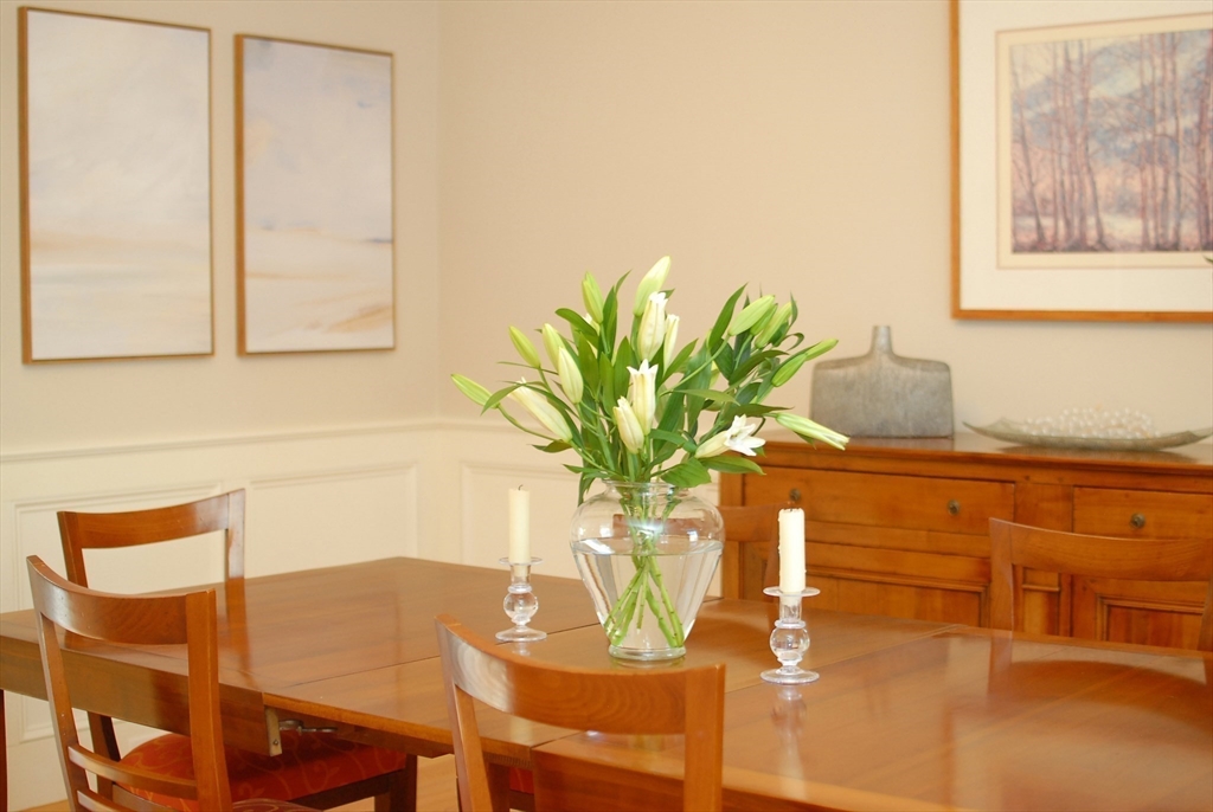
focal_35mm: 52
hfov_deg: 37.8
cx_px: 606
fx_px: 1771
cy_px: 406
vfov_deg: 25.8
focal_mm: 35
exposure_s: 1/60
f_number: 2.5
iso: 400
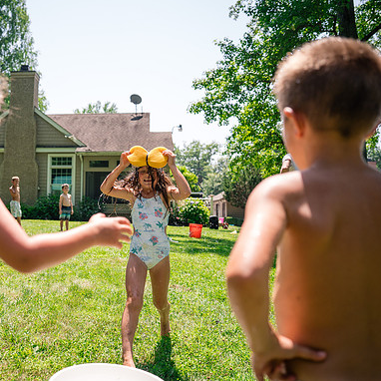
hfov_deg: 51.1
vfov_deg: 52.5
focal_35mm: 31
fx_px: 386
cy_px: 189
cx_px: 114
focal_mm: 24
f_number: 2.8
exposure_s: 1/1600
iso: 250
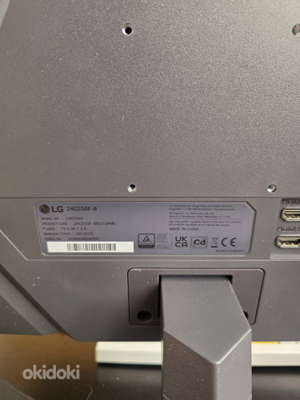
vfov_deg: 73.9
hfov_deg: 58.9
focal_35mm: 23
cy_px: 200
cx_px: 150
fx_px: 266
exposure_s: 1/100
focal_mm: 6.3
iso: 200
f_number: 1.7
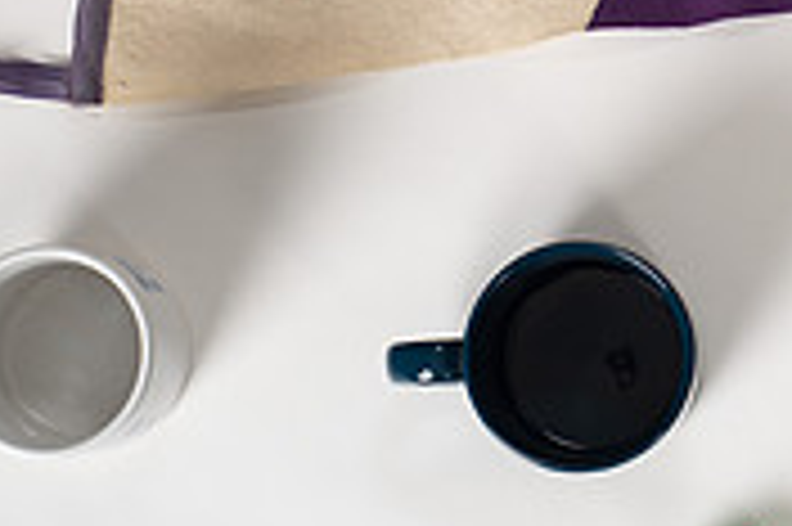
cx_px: 932
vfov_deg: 8.1
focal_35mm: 165
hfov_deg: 12.2
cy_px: -312
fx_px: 3627
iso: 100
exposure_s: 1/125
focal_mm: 50
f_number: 6.3
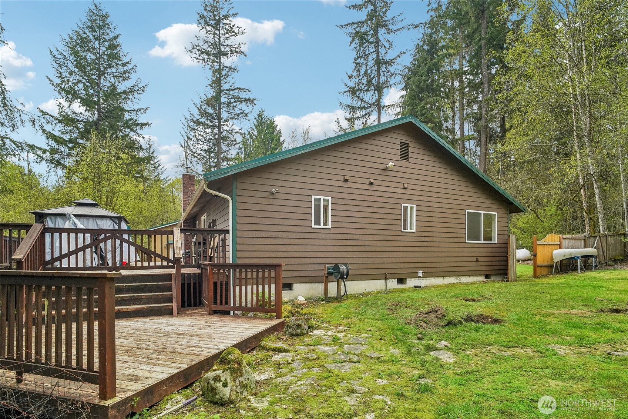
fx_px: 279
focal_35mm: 16
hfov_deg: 96.7
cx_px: 314
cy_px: 210
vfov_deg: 73.7
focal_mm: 16
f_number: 8
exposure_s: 1/500
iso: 1600
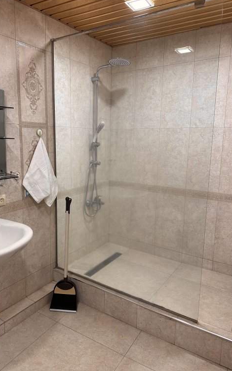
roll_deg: -0.7
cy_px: 183
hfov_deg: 47.4
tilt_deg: -9.1
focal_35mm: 26
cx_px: 97
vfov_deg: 70.4
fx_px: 263
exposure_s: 1/100
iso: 160
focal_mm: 6.86
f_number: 1.78
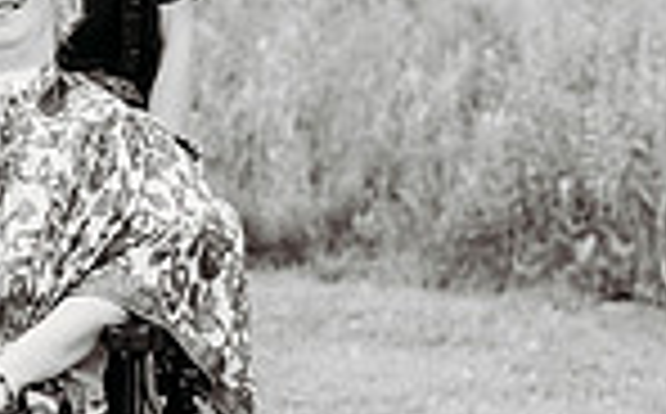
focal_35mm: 232
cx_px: -392
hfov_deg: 8.8
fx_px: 4205
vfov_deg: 5.6
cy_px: 243
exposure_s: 1/320
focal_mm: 58
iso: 400
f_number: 2.8
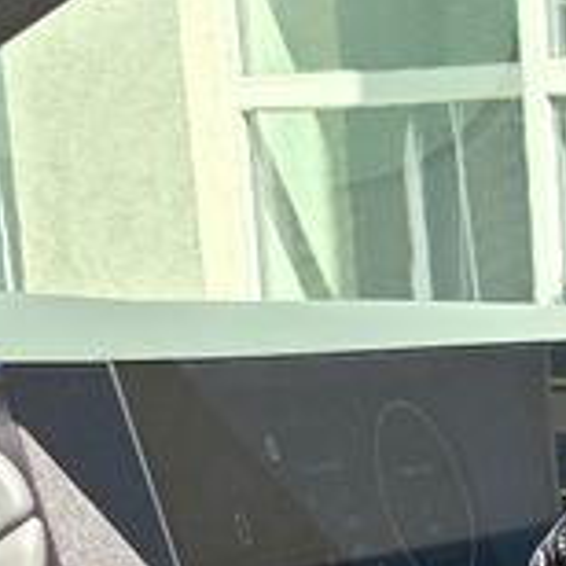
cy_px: 867
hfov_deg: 11.2
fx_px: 2497
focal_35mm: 135
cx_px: 1261
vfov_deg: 12.3
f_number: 1.7
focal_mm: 6.3
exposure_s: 1/180
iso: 32
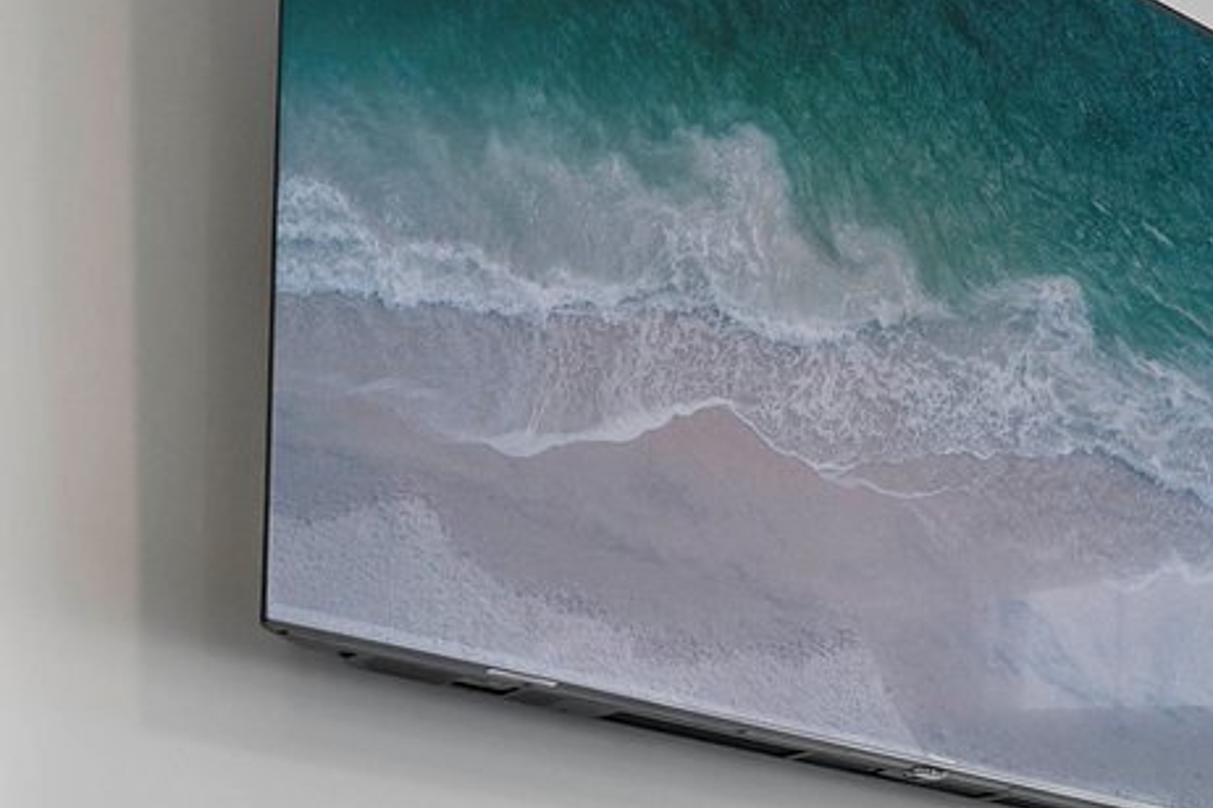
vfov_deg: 16.5
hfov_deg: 28.3
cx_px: 798
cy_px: 1384
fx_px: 2392
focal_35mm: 71
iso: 2000
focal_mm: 16
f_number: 8
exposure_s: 1/30
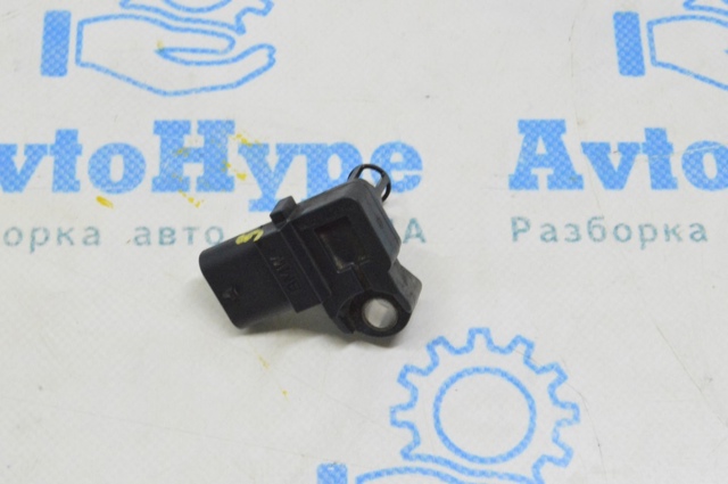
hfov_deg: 24.6
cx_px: 364
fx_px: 1666
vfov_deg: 16.5
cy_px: 242
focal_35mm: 82
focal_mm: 55
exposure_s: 1/20
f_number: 20
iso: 6400
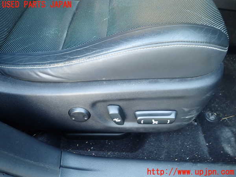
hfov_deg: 69.4
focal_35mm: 25
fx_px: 170
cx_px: 118
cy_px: 88
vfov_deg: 54.9
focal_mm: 4.5
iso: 200
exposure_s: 1/40
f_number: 2
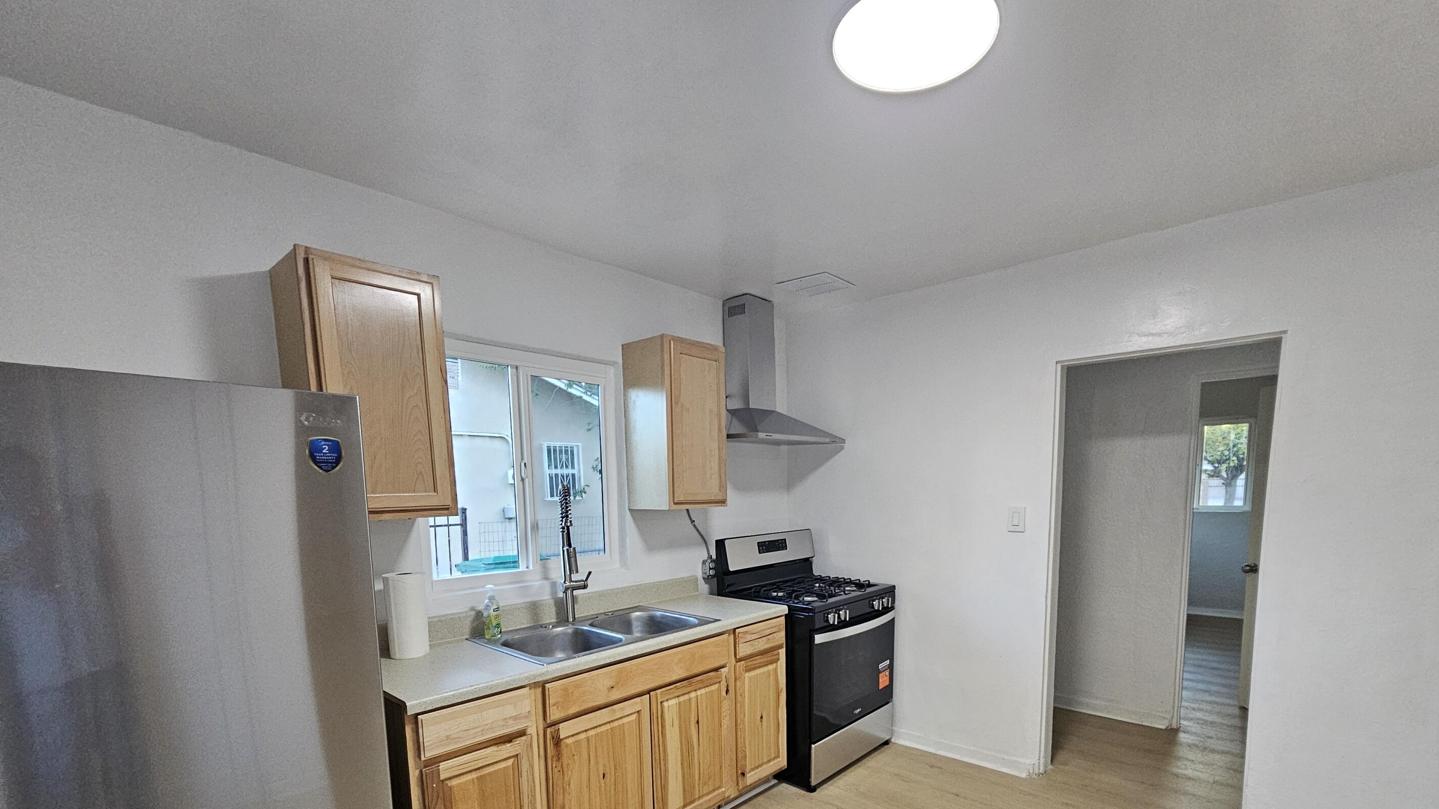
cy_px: 562
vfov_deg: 67.8
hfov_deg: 102.9
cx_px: 760
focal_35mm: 15
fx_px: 572
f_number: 2.2
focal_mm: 2.2
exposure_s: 1/77.4
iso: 400
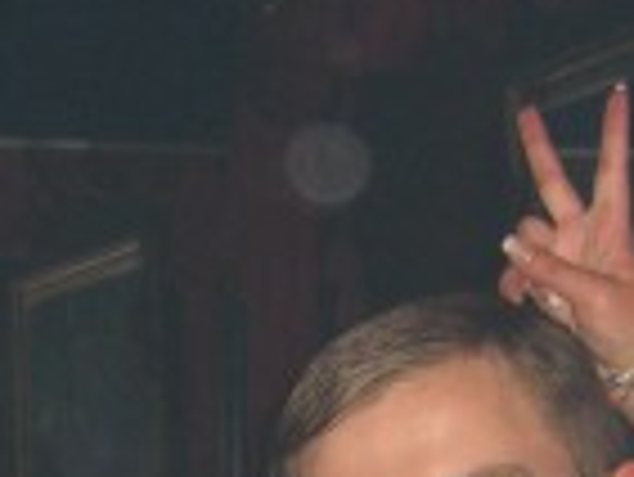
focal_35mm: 162
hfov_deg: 12.1
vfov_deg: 8.8
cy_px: 837
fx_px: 2970
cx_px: 13
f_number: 2.8
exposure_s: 1/60
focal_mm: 7.9
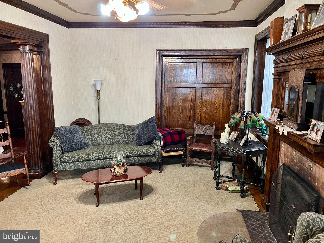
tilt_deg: -9.4
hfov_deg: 67.3
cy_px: 122
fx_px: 243
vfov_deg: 53.1
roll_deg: -0.2
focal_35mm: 26
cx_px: 162
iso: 250
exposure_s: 1/60
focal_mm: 5.7
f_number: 1.5
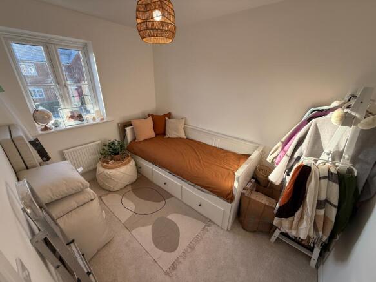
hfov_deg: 102.1
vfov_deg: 85.7
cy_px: 141
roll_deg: -1.1
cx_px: 188
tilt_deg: -23.0
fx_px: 152
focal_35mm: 14
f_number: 2.2
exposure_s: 1/154
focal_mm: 2.22
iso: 64
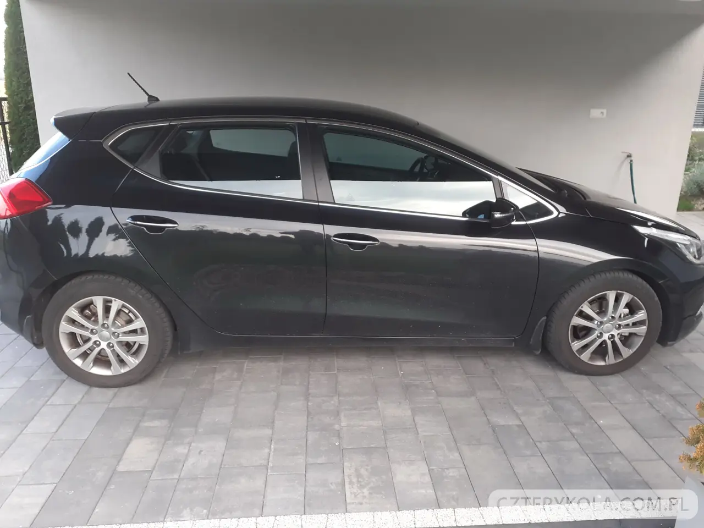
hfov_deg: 65.3
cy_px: 264
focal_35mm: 27
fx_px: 549
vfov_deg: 51.4
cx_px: 352
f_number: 1.9
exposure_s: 1/50
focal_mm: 3.6
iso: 64
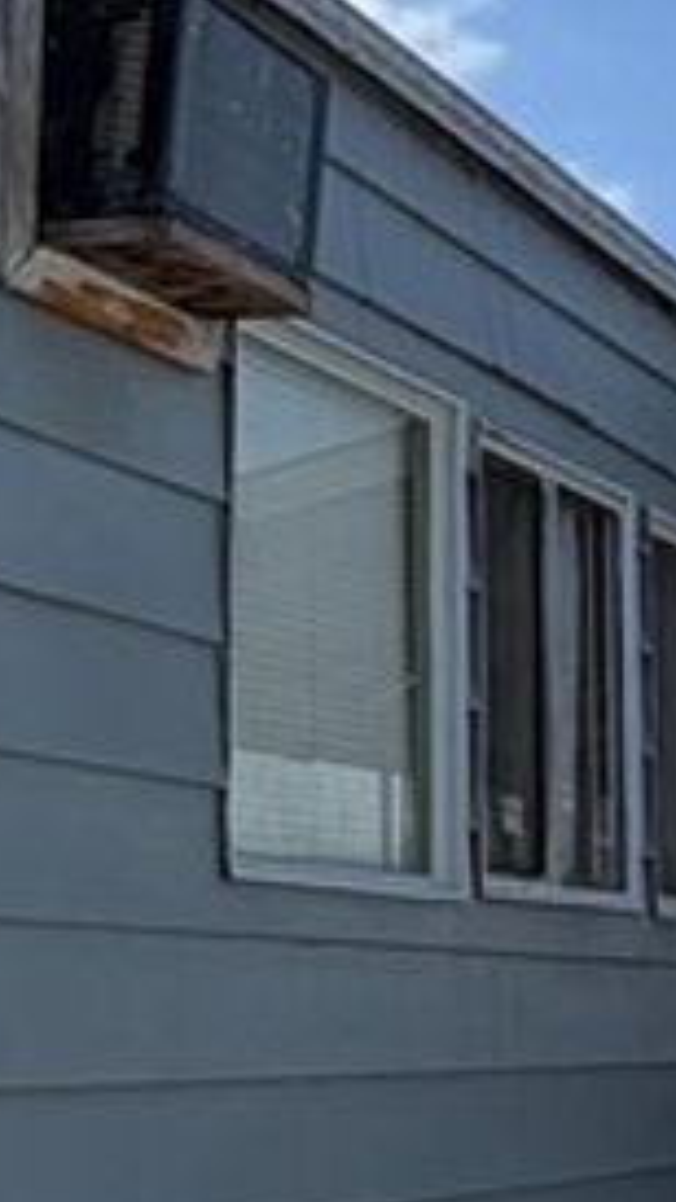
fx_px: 2423
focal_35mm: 76
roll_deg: -0.8
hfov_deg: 15.6
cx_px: 0
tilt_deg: +6.1
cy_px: 744
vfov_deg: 27.8
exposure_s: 1/751
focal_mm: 2.22
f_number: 2.2
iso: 40
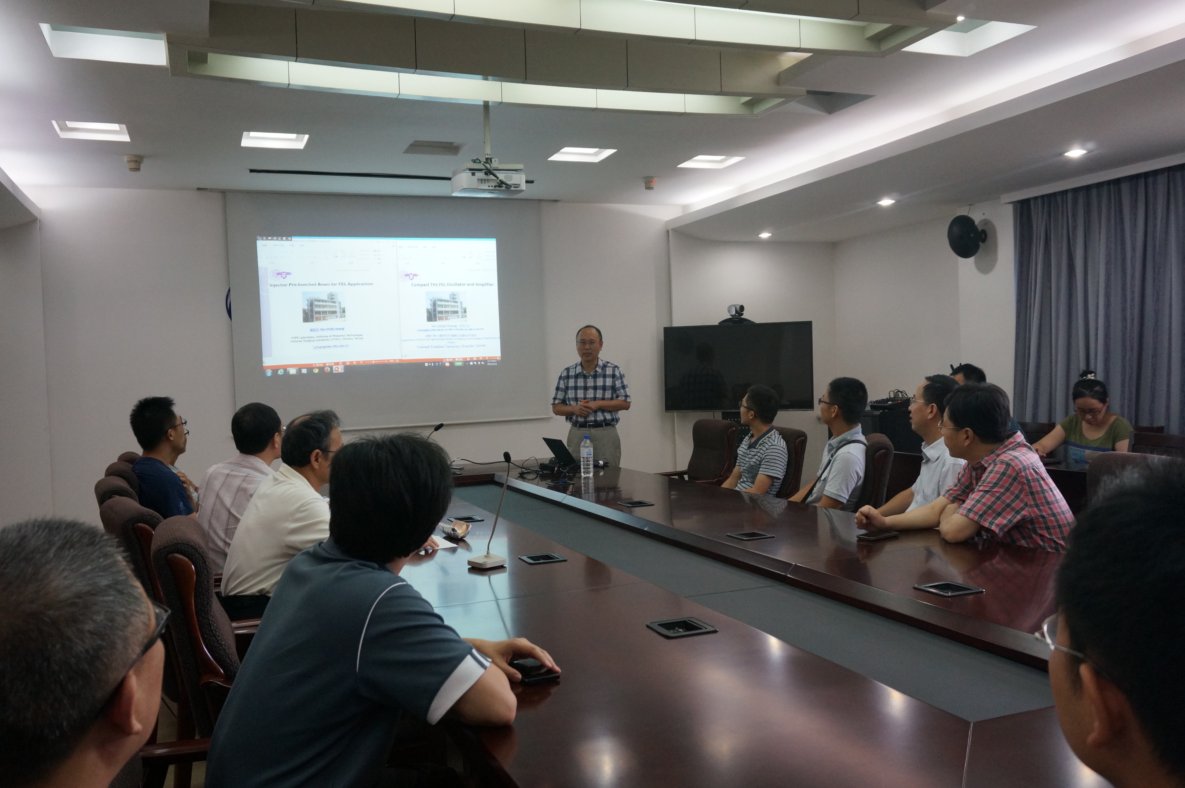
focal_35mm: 30
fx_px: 986
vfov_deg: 43.5
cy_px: 394
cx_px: 592
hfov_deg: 62.0
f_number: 5.6
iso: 800
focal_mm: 20
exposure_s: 1/60
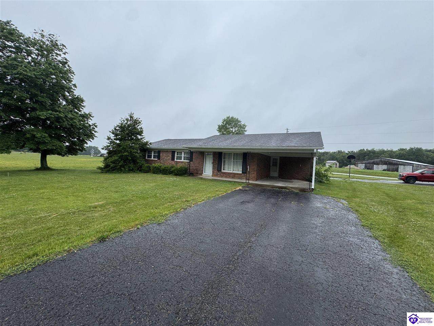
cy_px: 163
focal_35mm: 14
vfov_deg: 85.7
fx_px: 176
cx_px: 217
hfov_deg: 102.1
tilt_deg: +0.4
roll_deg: -2.9
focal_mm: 2.22
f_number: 2.2
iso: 50
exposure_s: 1/646
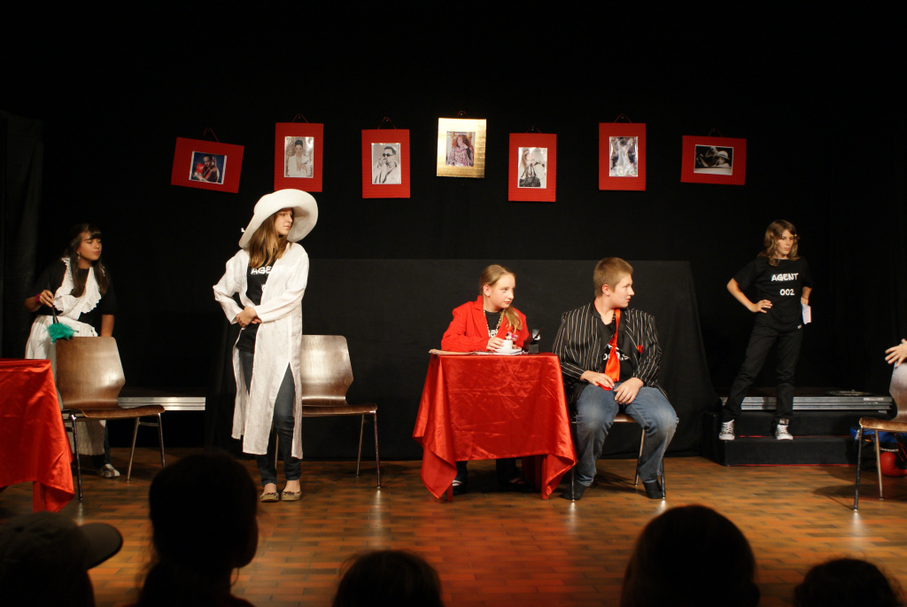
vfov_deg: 32.0
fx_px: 1059
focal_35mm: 42
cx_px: 454
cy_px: 304
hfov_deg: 46.4
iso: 400
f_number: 5
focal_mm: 28
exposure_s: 1/40
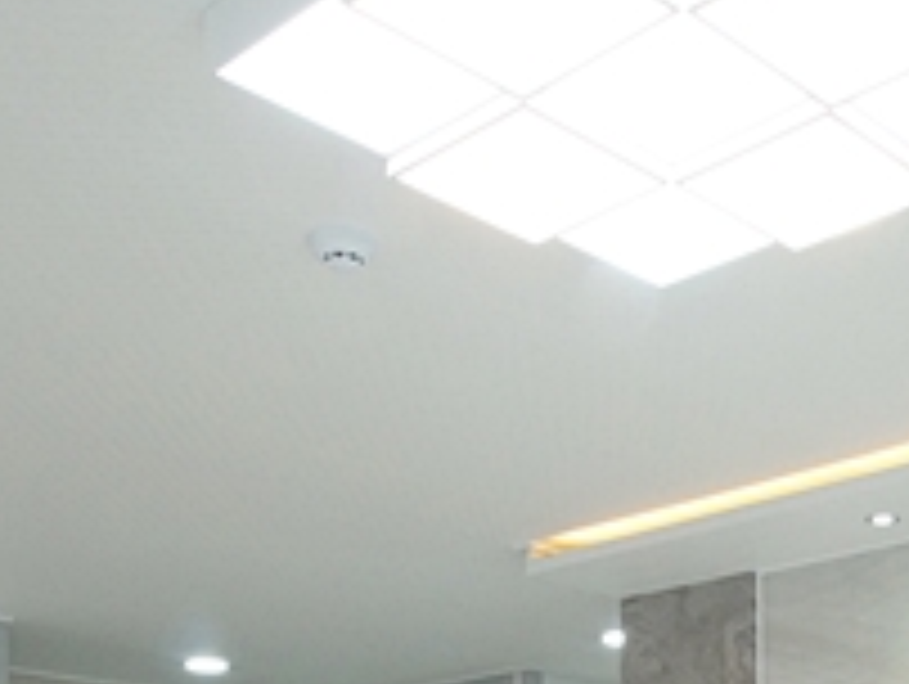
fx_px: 1499
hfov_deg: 32.9
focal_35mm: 57
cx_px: 706
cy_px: 963
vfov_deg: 22.2
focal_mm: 10
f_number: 9
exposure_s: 1/40
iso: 800
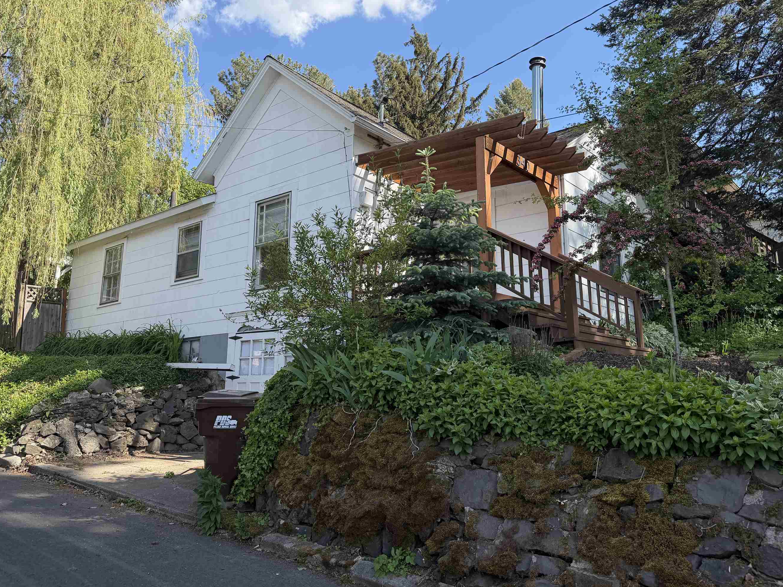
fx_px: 633
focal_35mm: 28
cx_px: 364
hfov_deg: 63.4
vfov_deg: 49.7
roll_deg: -1.7
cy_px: 261
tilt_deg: +11.6
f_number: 1.78
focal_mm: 6.76
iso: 100
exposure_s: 1/2110
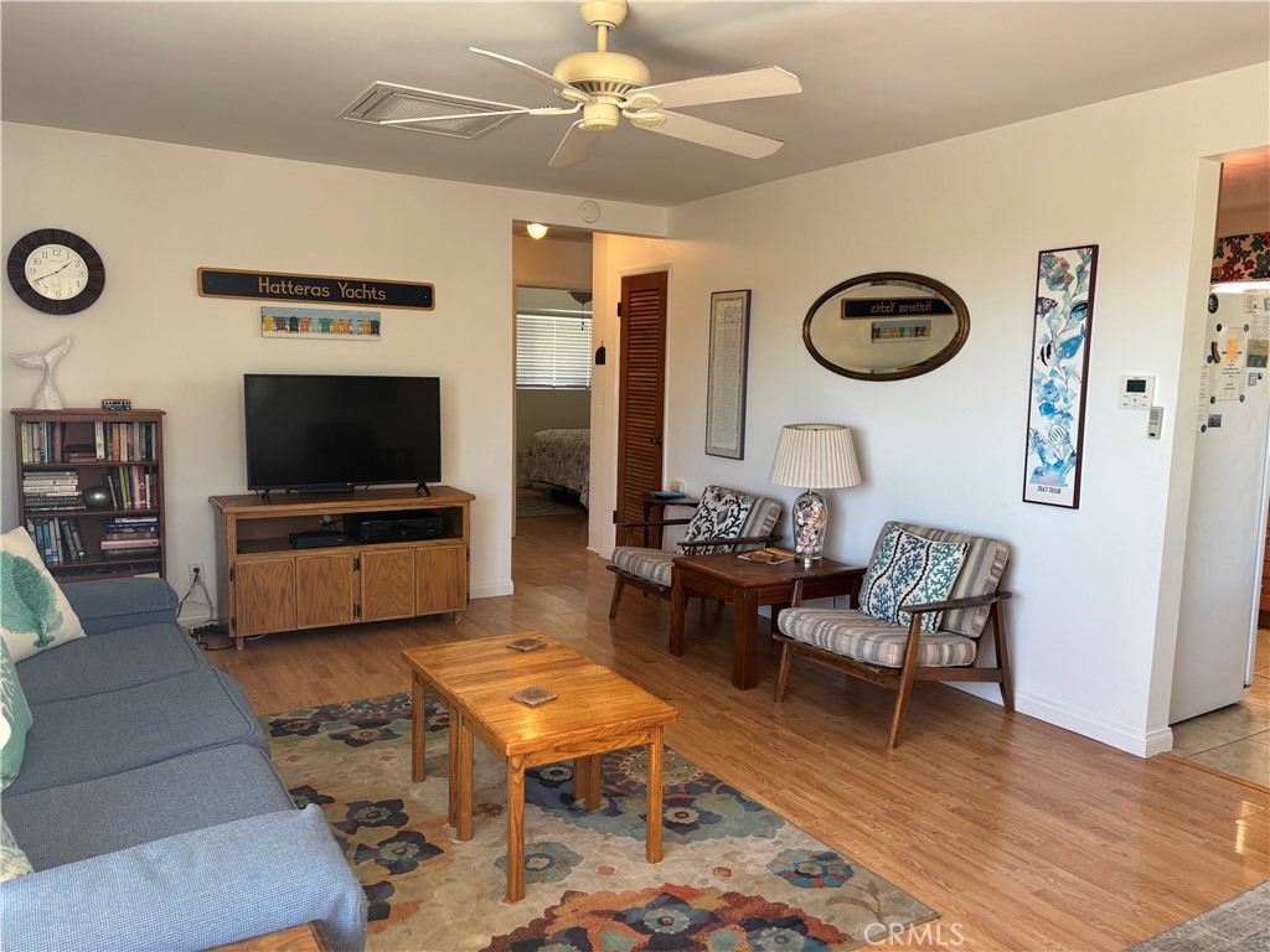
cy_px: 476
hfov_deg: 67.3
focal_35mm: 26
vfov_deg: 53.1
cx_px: 635
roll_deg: -1.7
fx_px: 954
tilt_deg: -6.4
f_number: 1.6
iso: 100
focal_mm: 5.96
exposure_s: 1/120
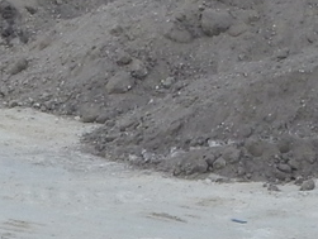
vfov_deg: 1.9
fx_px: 7213
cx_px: -421
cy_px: 309
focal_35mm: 784
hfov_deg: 2.5
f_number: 6
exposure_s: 1/30
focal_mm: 29.2
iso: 140
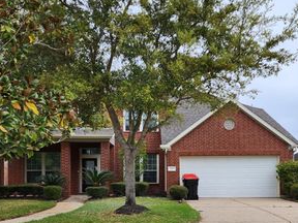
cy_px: 175
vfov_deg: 34.9
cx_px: 171
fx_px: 344
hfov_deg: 46.7
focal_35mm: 40
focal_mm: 6.4
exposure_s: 1/479
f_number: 1.8
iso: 12
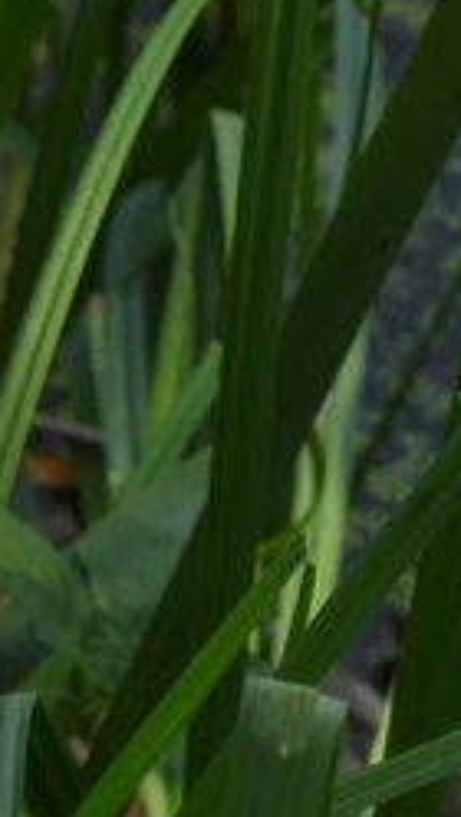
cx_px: -451
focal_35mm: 323
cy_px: 478
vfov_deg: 6.7
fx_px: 7000
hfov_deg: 3.7
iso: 100
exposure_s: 1/160
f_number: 5.6
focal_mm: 20.5
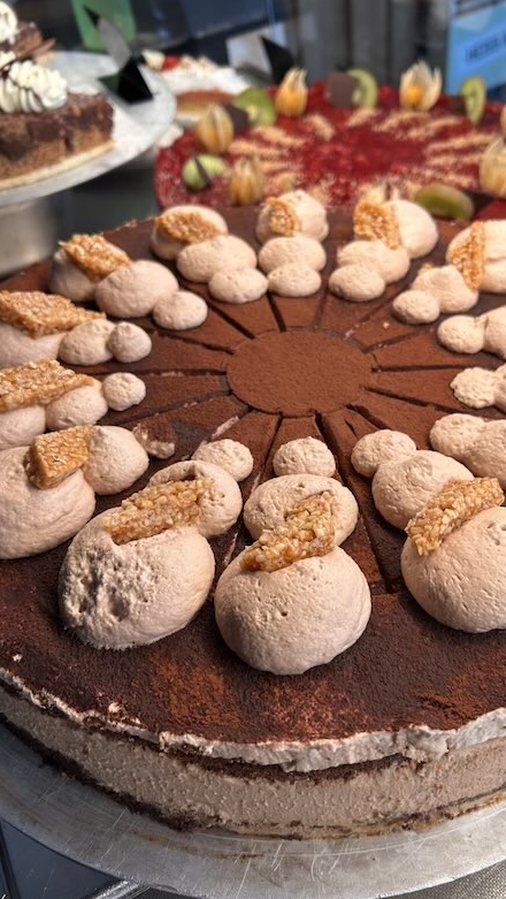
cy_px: 455
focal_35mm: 29
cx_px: 292
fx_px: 691
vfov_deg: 66.0
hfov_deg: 40.1
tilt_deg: -46.5
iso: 64
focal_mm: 5.7
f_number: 1.5
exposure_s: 1/100
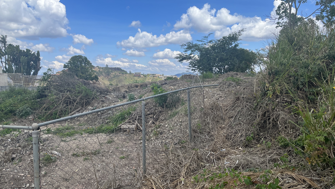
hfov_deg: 66.1
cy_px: 91
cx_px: 169
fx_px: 258
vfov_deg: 40.2
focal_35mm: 29
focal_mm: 5.1
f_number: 1.6
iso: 50
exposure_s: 1/3521
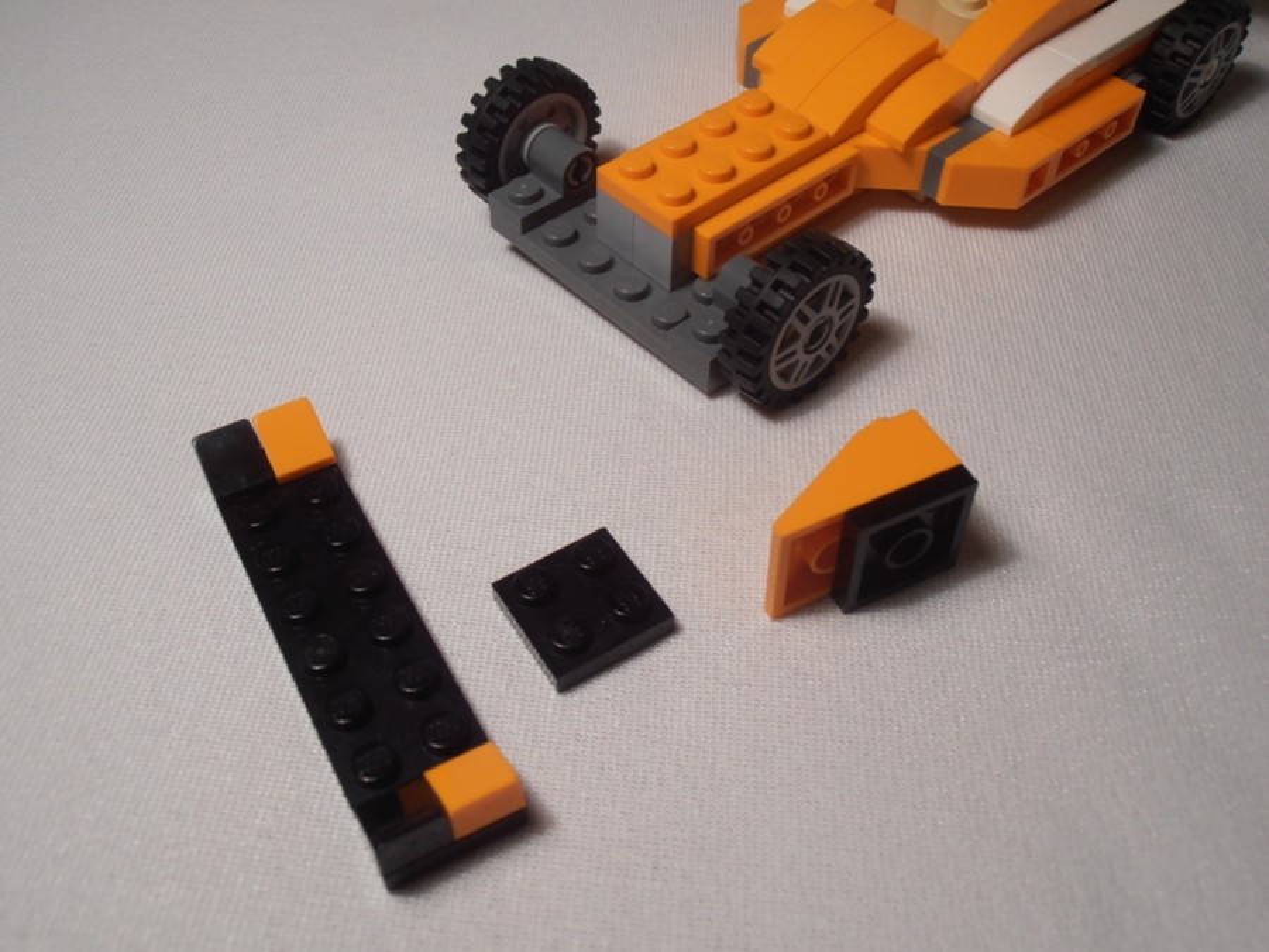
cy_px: 476
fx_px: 1356
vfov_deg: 38.7
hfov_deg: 50.1
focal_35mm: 37
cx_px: 634
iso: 80
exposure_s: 1/40
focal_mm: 6.61
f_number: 3.9
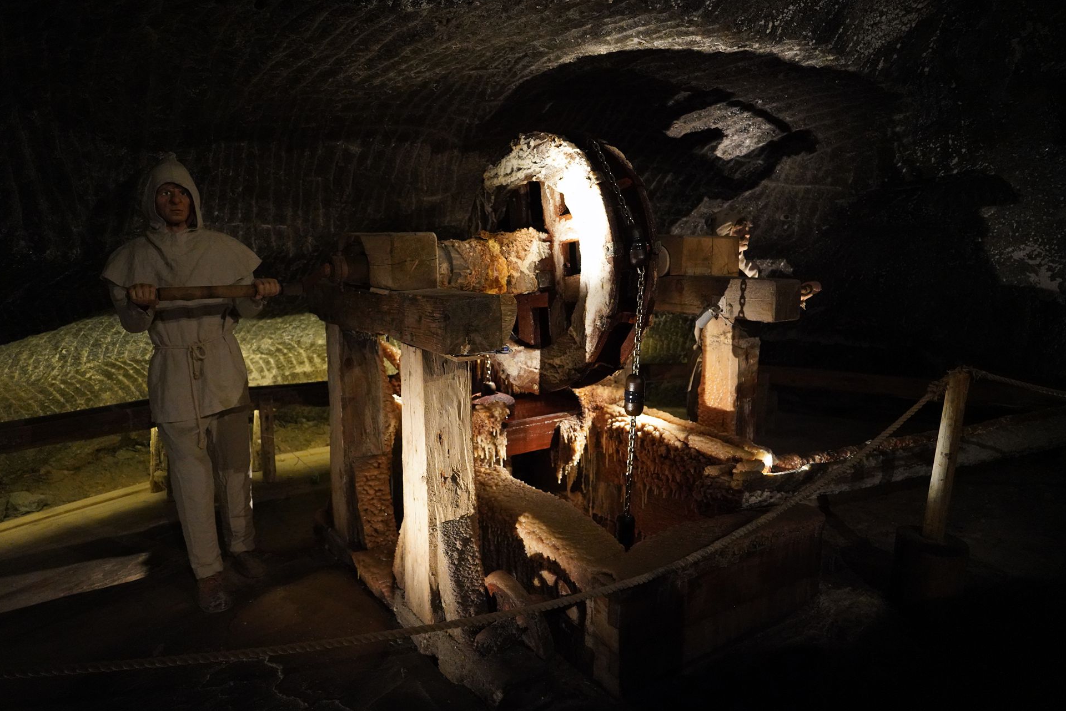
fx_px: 740
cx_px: 525
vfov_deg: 51.3
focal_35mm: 25
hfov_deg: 71.5
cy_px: 349
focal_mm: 24
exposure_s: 1/80
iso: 6400
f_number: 2.8
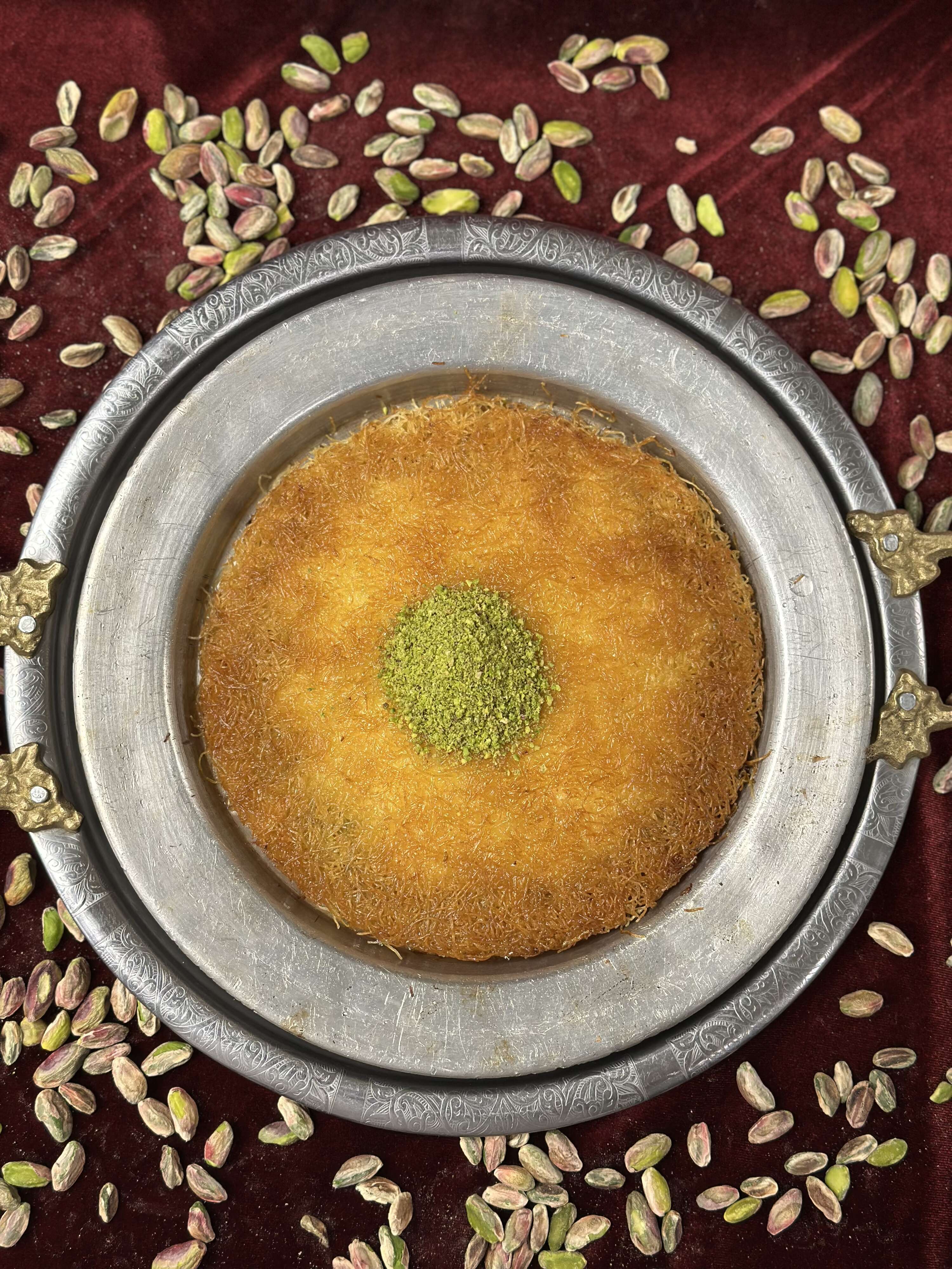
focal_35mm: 48
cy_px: 634
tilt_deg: -83.8
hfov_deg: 30.3
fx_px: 1760
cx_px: 476
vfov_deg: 39.7
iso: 125
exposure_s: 1/50
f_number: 1.78
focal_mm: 6.86
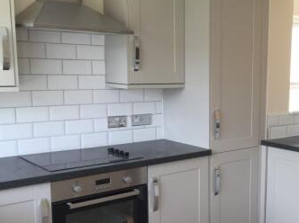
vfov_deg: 28.4
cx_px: 261
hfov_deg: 35.6
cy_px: 133
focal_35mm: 51
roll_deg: -1.9
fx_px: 440
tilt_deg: -8.5
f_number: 2.2
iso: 40
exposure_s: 1/100
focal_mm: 4.15
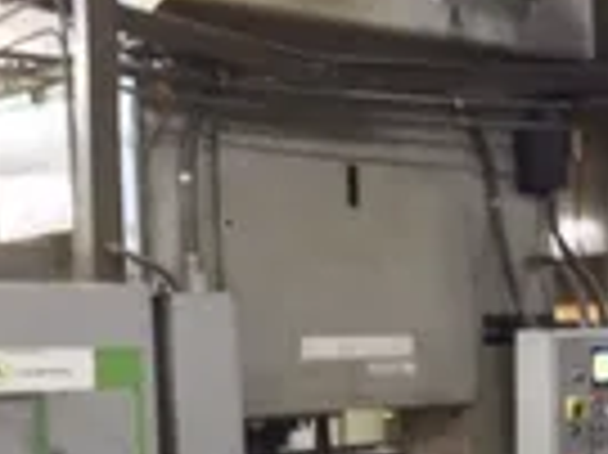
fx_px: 1614
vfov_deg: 16.0
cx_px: 698
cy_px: 319
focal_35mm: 92
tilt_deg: +1.5
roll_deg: +2.8
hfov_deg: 20.2
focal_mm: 3.3
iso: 200
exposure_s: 1/20
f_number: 2.4
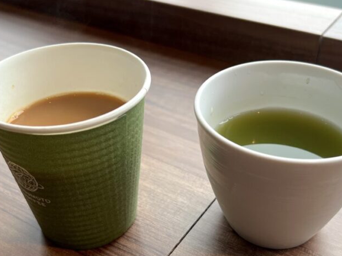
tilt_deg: -36.9
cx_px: 180
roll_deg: +0.9
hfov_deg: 43.8
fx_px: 425
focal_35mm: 43
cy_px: 147
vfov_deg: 33.5
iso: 50
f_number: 1.5
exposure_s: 1/572
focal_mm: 5.7
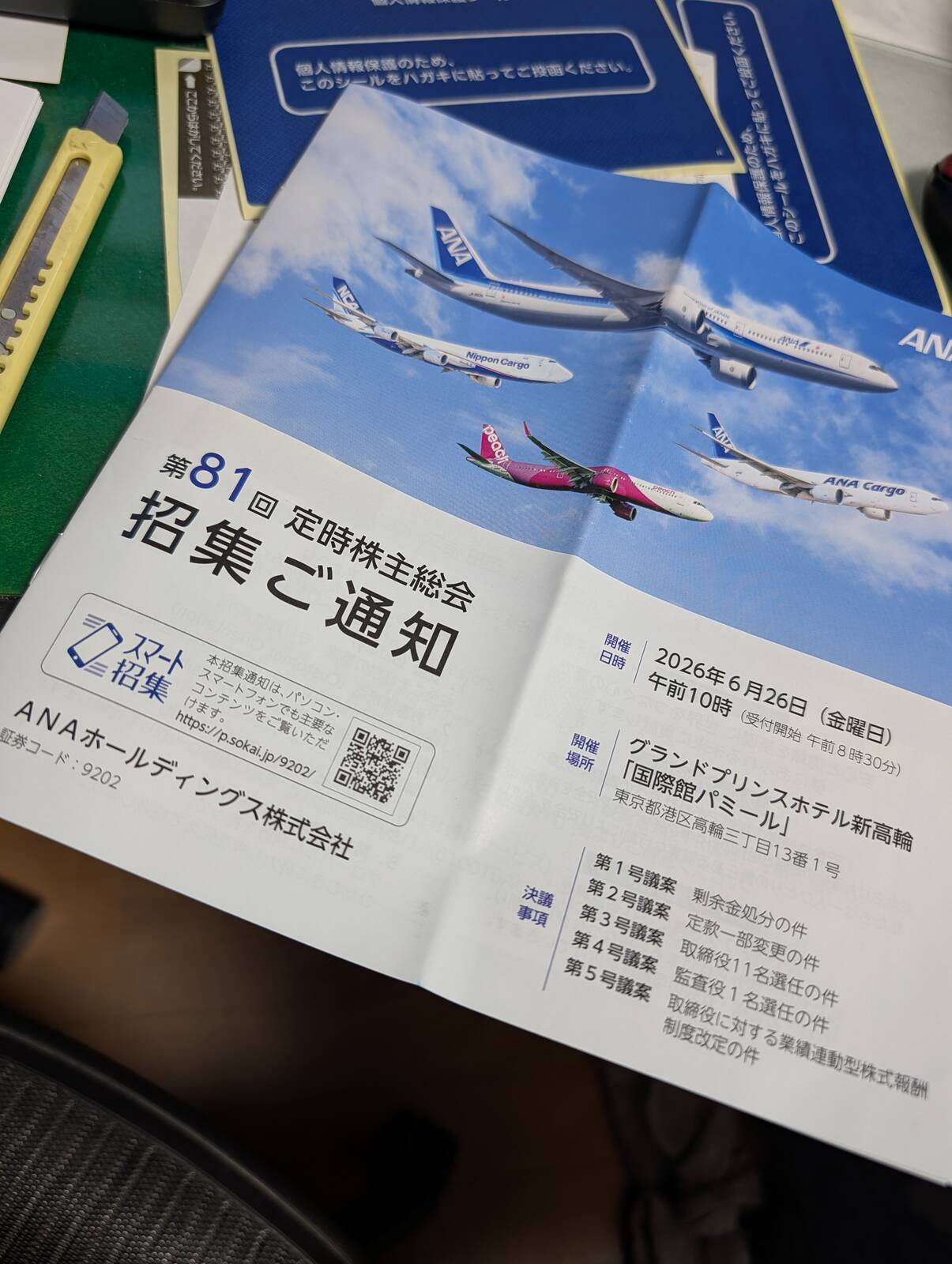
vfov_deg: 71.5
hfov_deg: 56.9
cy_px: 632
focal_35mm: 24
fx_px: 878
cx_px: 476
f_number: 1.68
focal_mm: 6.9
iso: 105
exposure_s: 1/29.9
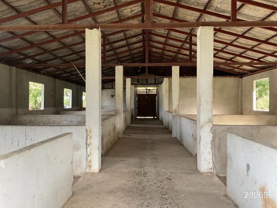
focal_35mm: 29
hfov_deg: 61.7
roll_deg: +0.4
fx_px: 232
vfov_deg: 48.2
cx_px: 138
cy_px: 104
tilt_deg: +0.3
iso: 50
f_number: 1.8
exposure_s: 1/120
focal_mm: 3
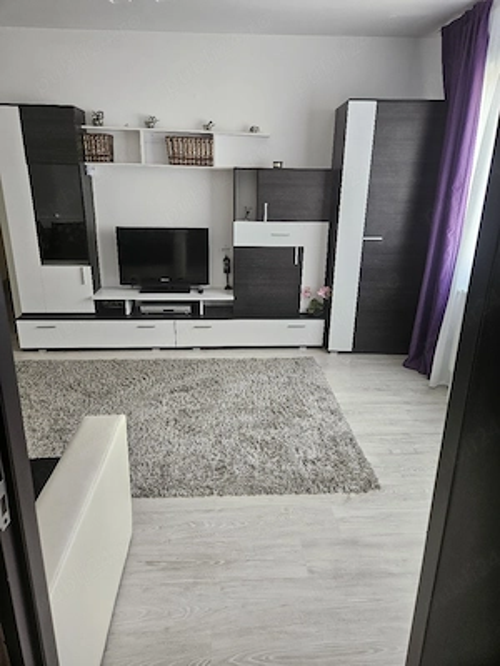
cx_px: 250
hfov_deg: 58.9
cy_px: 333
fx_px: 443
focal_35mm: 23
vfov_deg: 73.9
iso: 125
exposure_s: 1/100
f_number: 1.8
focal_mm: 5.4
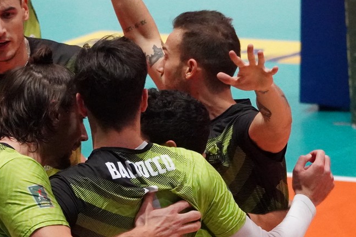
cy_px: 167
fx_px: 4383
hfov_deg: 4.7
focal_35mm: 443
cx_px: 133
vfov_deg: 3.1
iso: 10000
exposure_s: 1/640
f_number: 5.6
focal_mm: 134
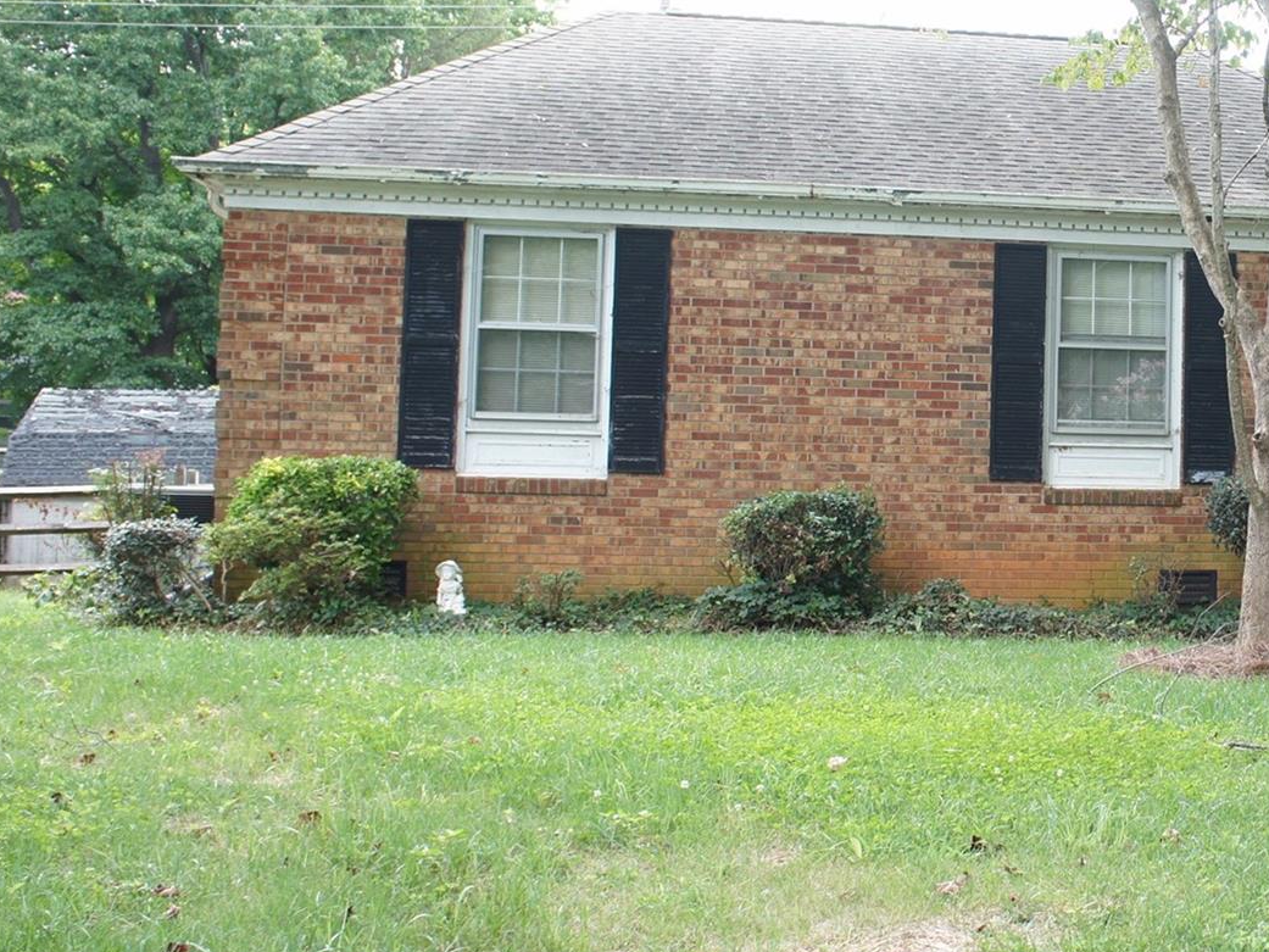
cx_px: 1224
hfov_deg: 34.6
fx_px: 1870
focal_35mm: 51
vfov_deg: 28.5
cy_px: 371
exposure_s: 1/80
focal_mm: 18
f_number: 4.5
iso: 200
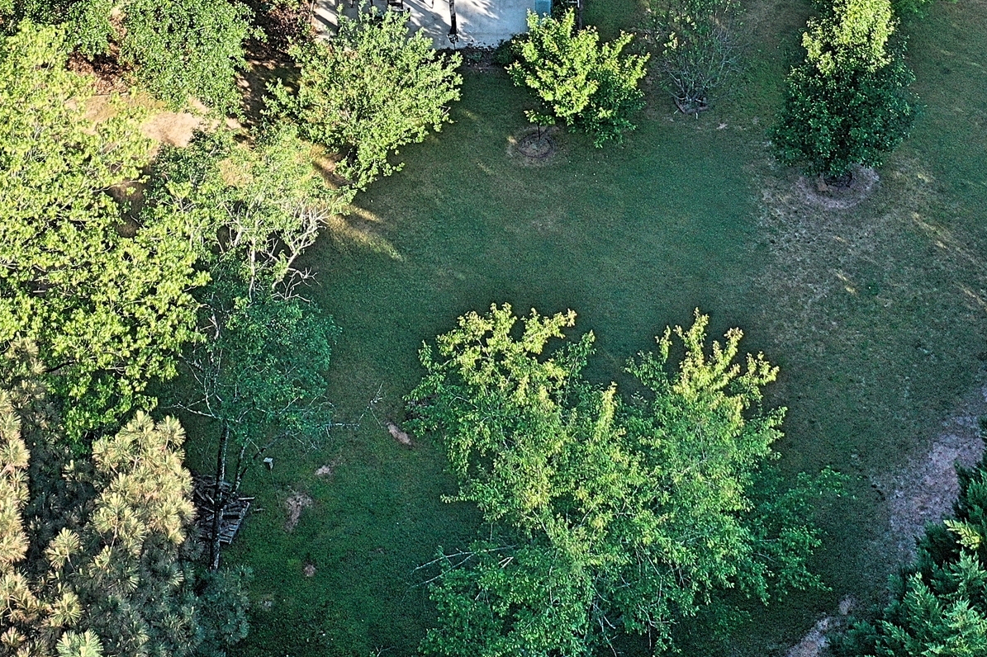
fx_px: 1973
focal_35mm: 72
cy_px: -135
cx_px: 645
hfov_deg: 27.9
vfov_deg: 18.0
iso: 100
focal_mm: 10.26
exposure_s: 1/60
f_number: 2.8
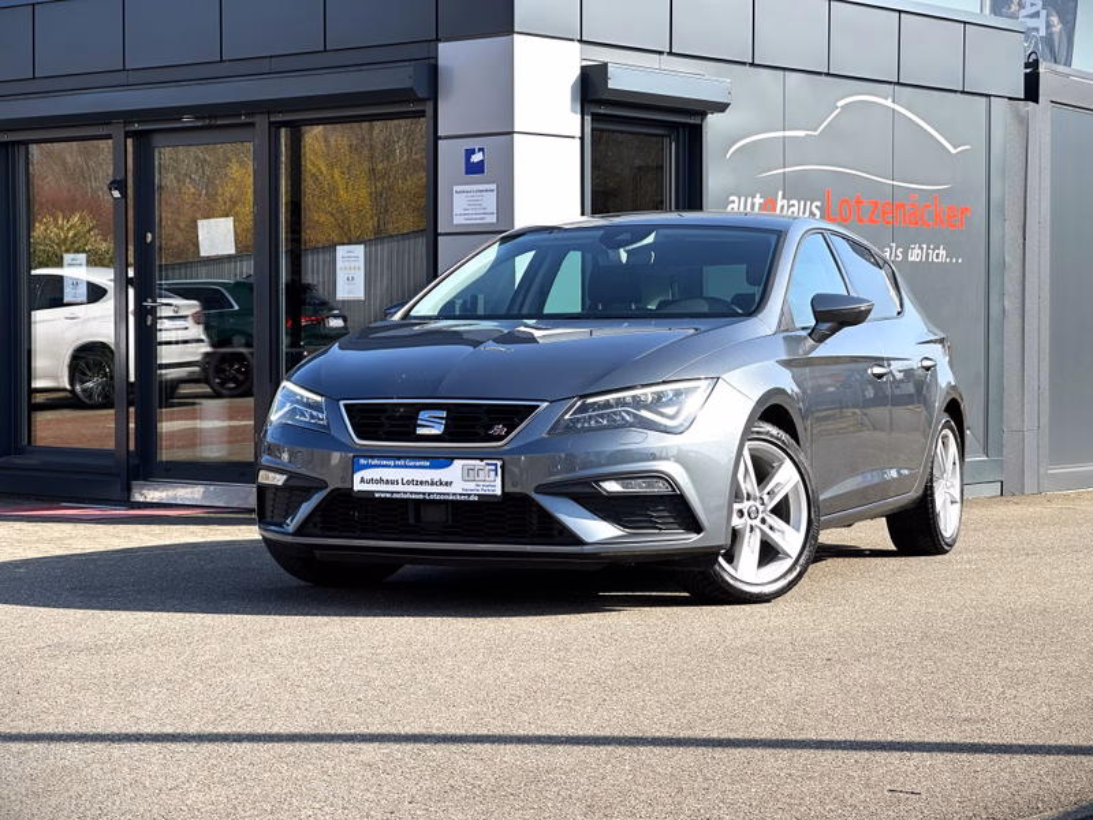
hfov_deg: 25.3
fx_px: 2431
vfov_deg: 19.1
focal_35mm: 77
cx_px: 546
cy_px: 410
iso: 32
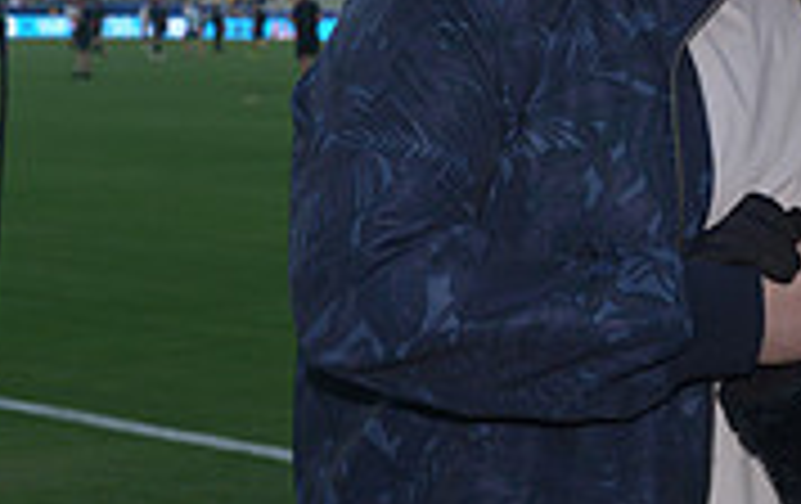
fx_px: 2318
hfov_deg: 18.5
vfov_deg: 12.4
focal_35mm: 106
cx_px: 981
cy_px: 128
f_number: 5
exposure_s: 1/250
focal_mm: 32
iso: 400
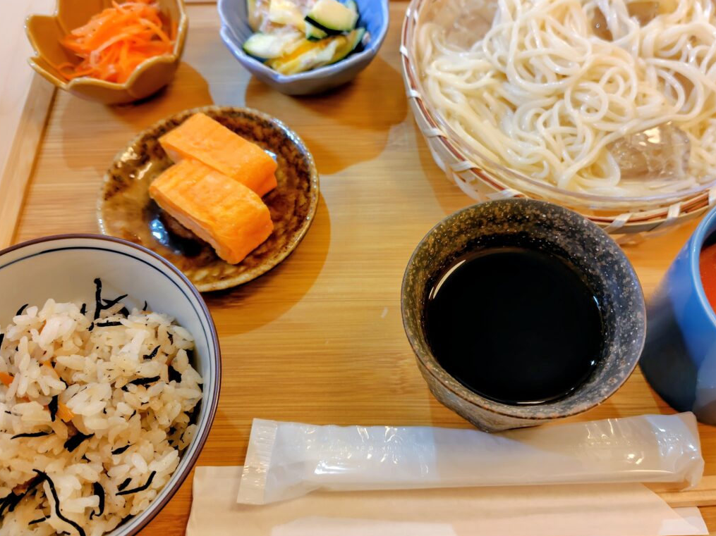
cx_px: 384
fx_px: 600
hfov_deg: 61.6
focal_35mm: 29
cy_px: 254
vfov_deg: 48.2
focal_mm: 5.6
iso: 528
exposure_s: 1/50
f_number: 1.9
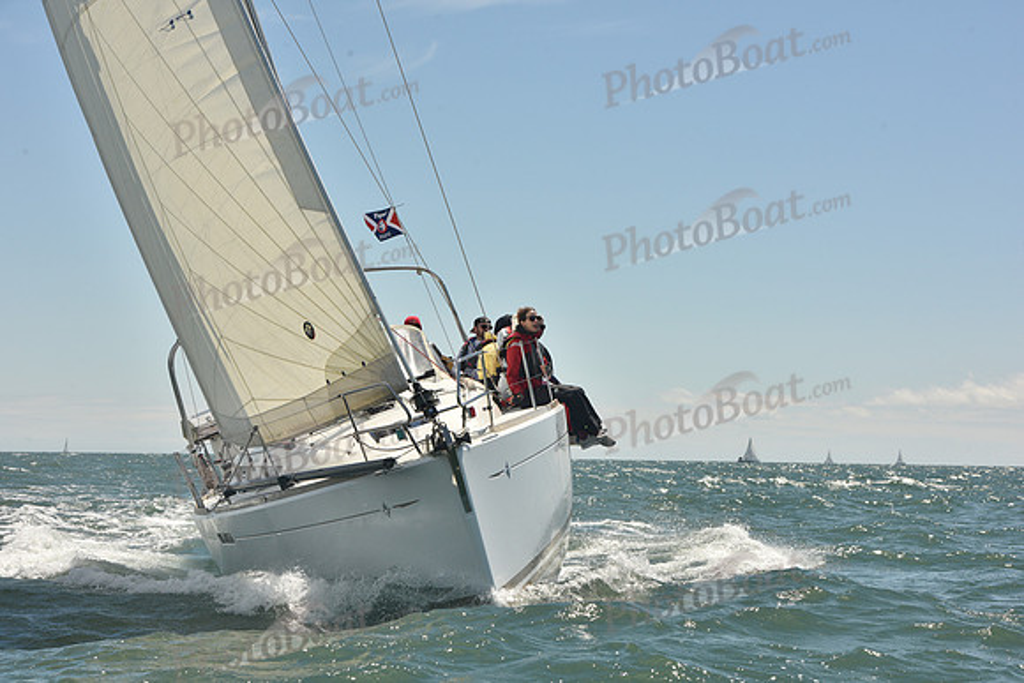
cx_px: 512
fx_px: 2418
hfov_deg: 23.9
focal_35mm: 85
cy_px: 342
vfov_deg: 16.1
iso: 320
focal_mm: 85
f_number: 13
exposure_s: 1/800
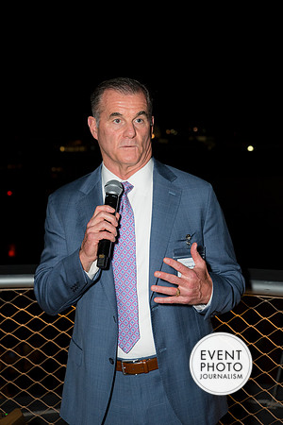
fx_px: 825
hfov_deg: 19.5
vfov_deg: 28.8
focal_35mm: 70
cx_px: 142
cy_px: 212
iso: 1250
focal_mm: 70
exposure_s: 1/125
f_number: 5.6
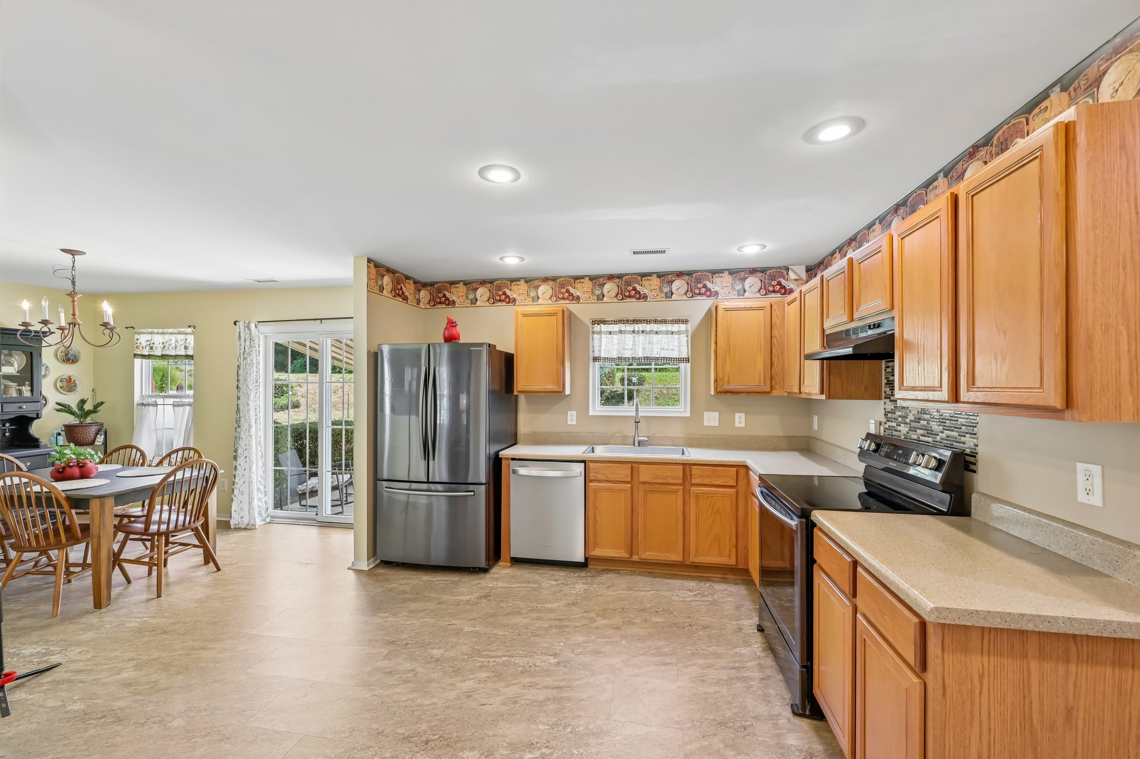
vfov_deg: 81.2
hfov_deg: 104.3
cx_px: 570
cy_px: 380
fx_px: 443
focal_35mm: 14
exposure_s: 1/40
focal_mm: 14
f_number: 8
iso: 360
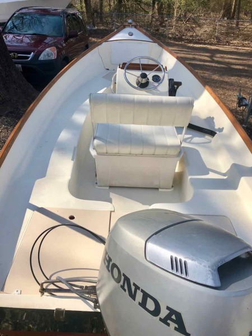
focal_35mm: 28
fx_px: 272
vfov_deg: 63.4
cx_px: 126
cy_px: 168
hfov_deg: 49.7
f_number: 1.8
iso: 20
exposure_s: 1/1845
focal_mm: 3.99
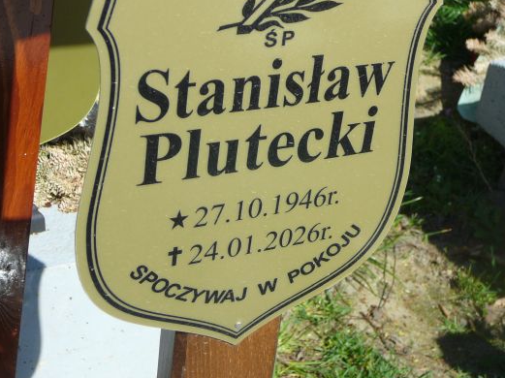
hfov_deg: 26.0
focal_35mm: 75
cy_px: 169
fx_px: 1093
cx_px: 274
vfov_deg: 19.6
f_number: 3.6
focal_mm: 9.1
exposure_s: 1/640
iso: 80
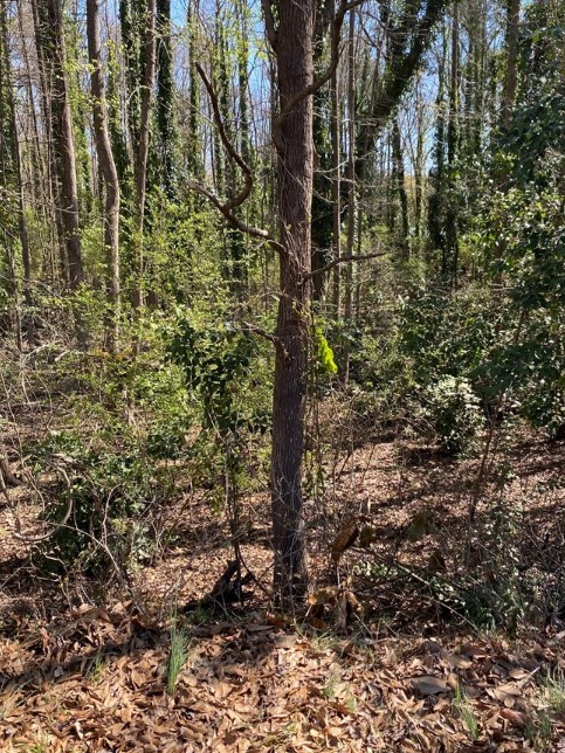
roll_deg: +0.2
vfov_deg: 58.3
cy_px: 362
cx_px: 332
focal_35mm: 31
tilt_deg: -11.8
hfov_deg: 45.3
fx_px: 675
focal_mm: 4.25
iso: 32
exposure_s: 1/458
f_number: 1.8
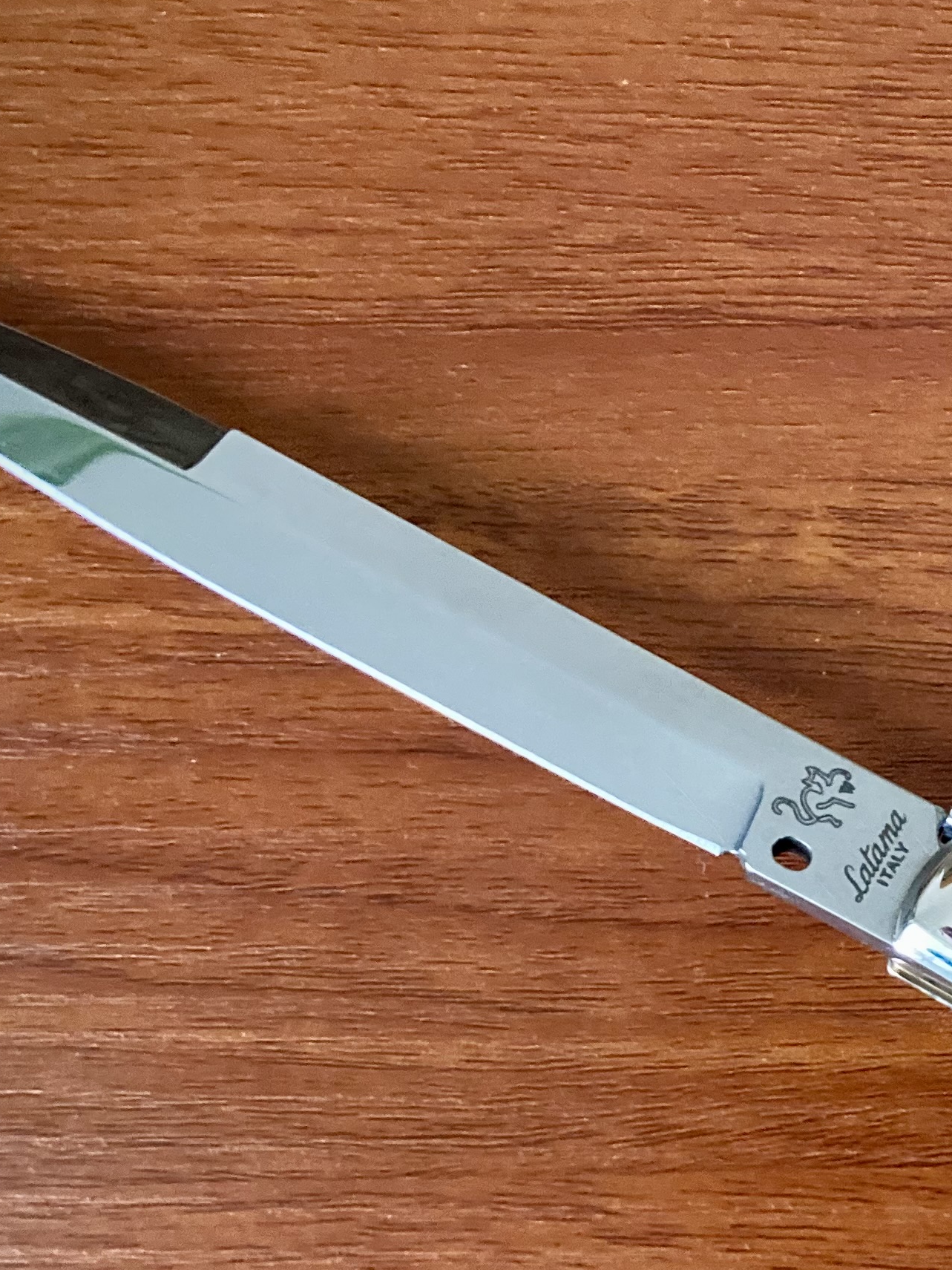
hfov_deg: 21.0
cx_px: 1094
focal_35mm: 66
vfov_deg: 29.2
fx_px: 2420
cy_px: 865
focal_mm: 3.99
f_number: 1.8
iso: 640
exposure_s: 1/30
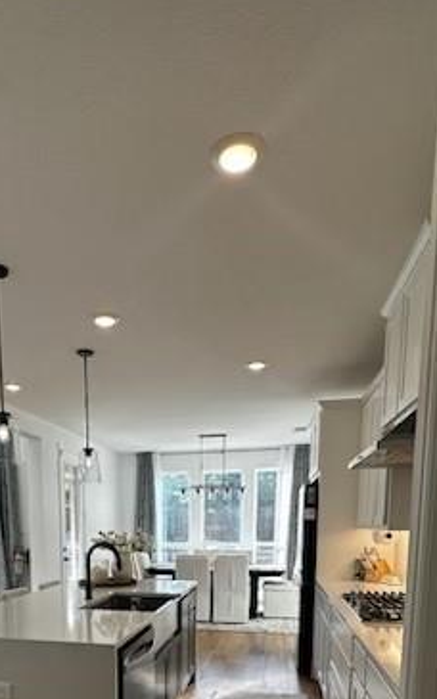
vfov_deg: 62.3
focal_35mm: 26
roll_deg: +0.4
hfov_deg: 46.7
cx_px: 142
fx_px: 496
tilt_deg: -7.6
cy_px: 592
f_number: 2.2
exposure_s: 1/157
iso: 40
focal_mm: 2.22
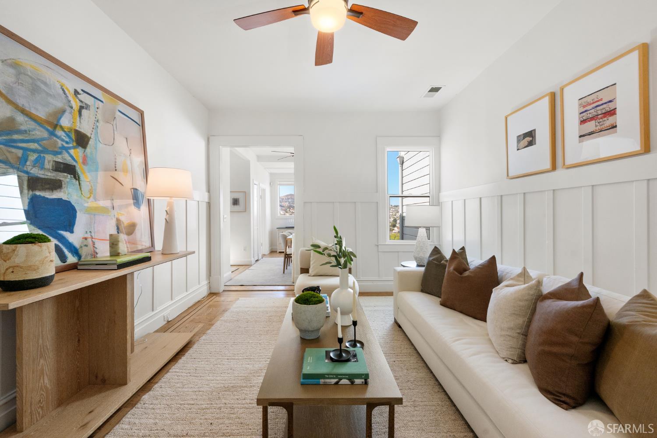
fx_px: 255
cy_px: 219
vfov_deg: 81.2
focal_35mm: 14
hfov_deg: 104.3
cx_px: 328
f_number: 8
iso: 400
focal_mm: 14
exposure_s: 1/50
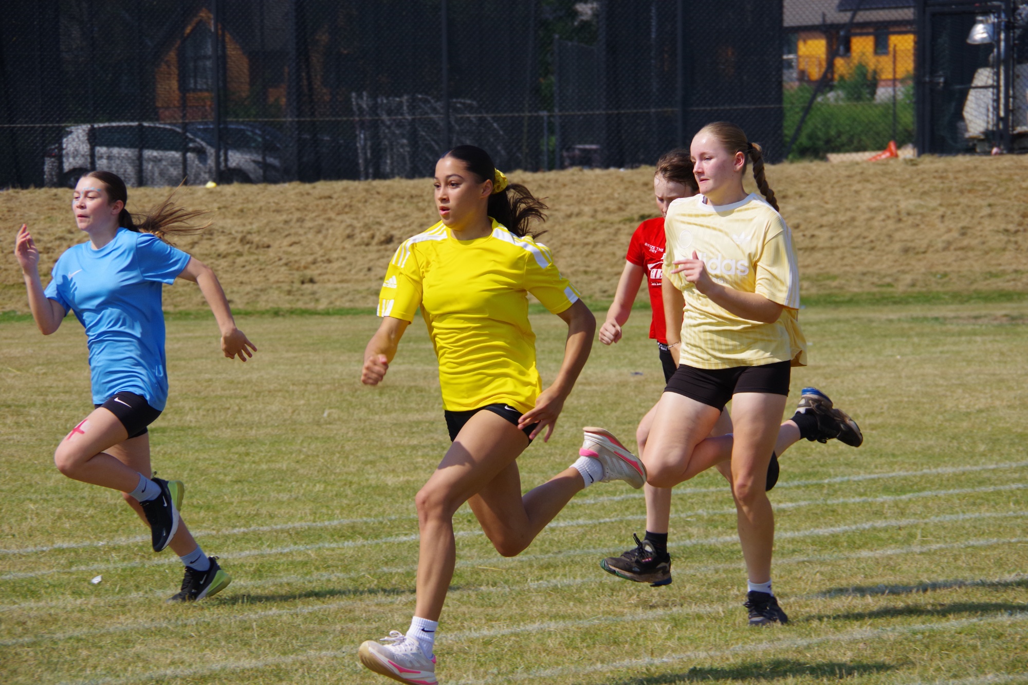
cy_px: 342
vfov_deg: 6.8
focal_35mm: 202
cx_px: 514
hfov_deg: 10.2
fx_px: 5767
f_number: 8
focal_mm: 135
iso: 400
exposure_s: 1/1000
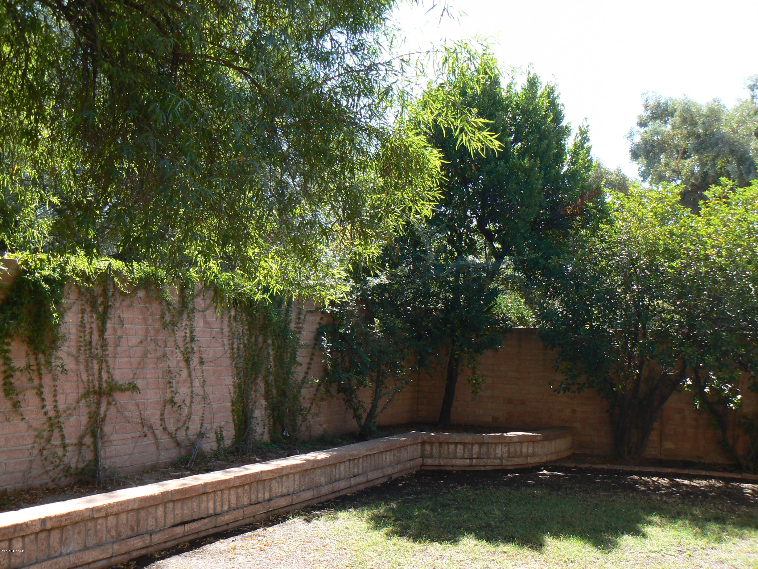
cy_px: 284
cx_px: 379
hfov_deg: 51.4
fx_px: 788
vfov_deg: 39.7
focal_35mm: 36
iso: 80
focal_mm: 6
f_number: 4.5
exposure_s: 1/125
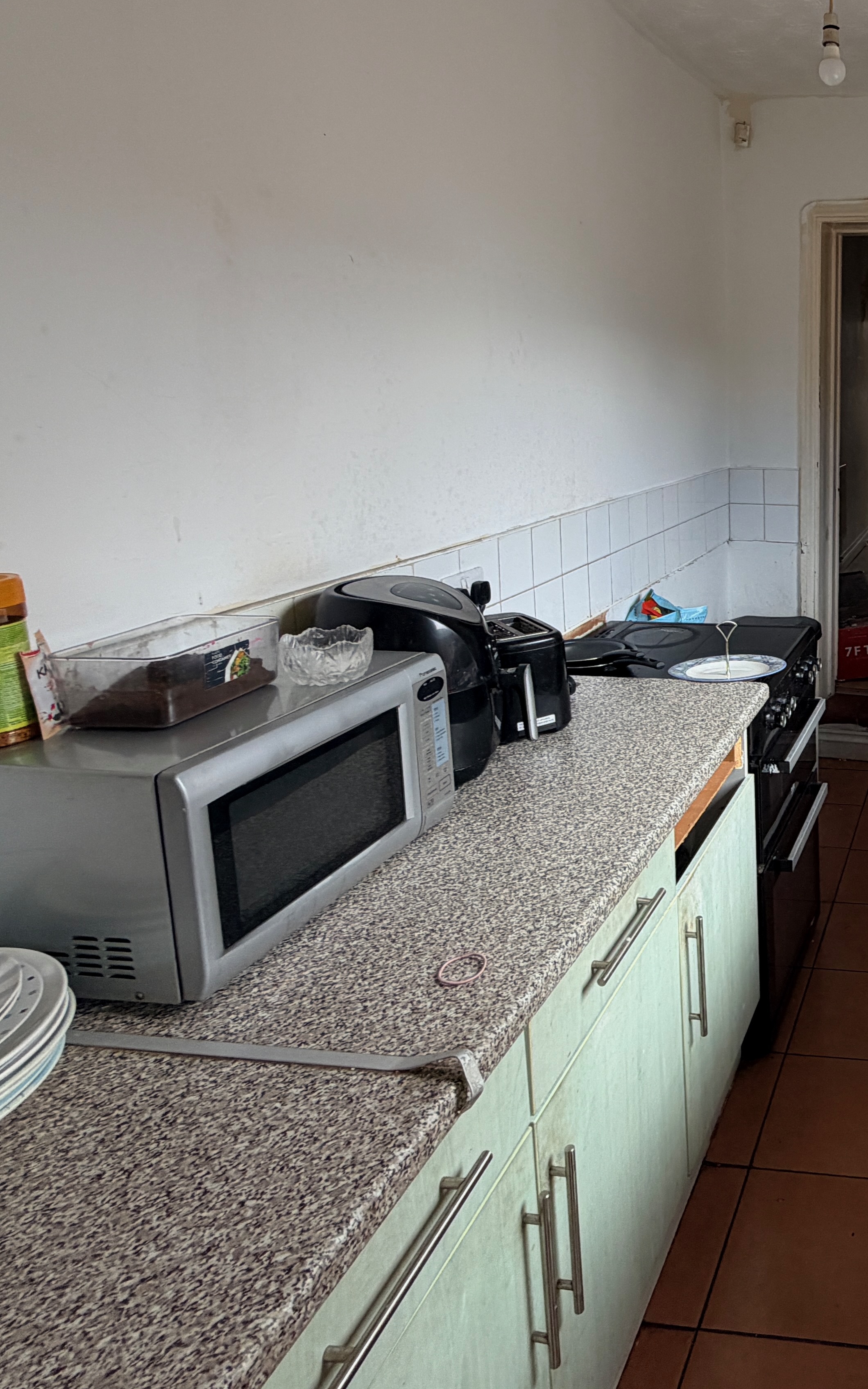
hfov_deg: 41.4
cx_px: 908
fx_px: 946
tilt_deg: -8.9
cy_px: 553
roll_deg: -0.5
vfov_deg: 71.8
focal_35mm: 25
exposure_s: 1/121
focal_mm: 2.22
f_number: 2.2
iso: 64
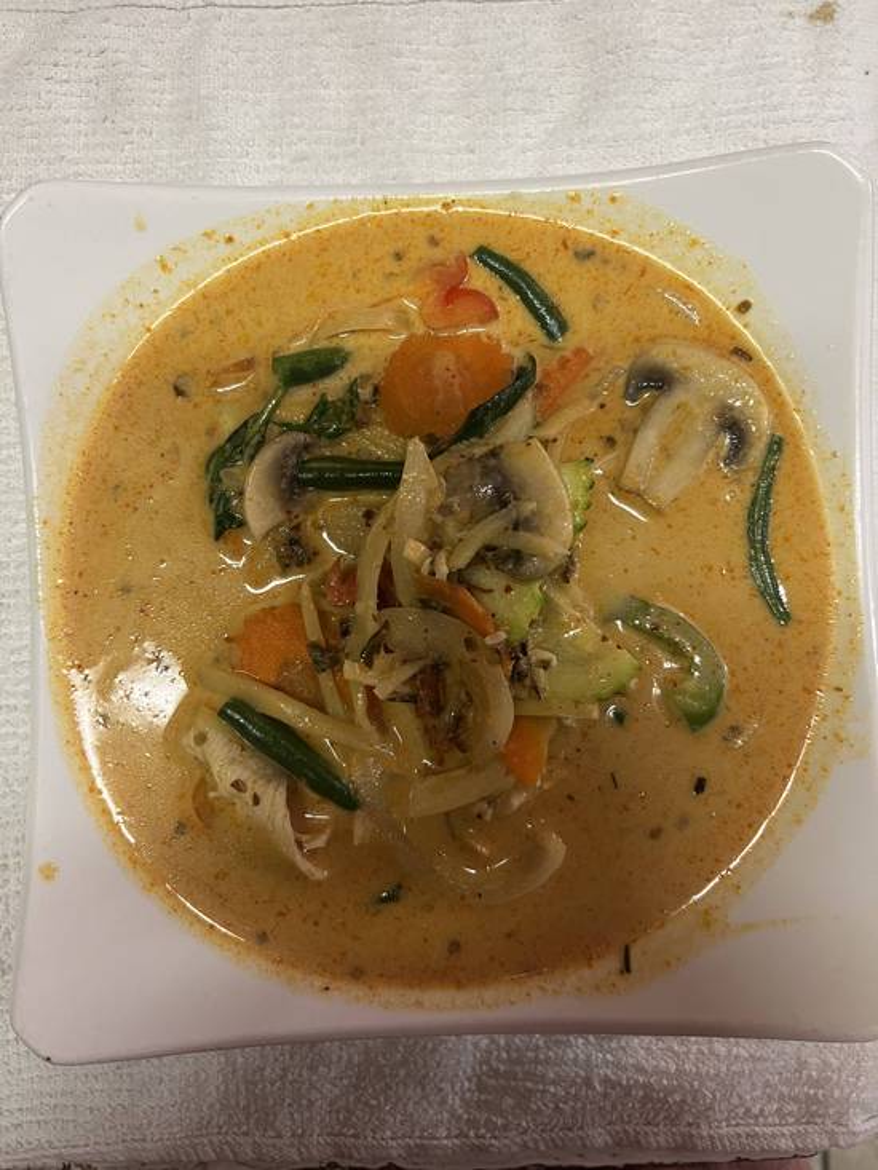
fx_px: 879
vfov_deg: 67.3
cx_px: 439
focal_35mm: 26
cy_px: 585
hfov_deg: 53.1
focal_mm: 5.7
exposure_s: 1/60
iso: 250
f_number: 1.5
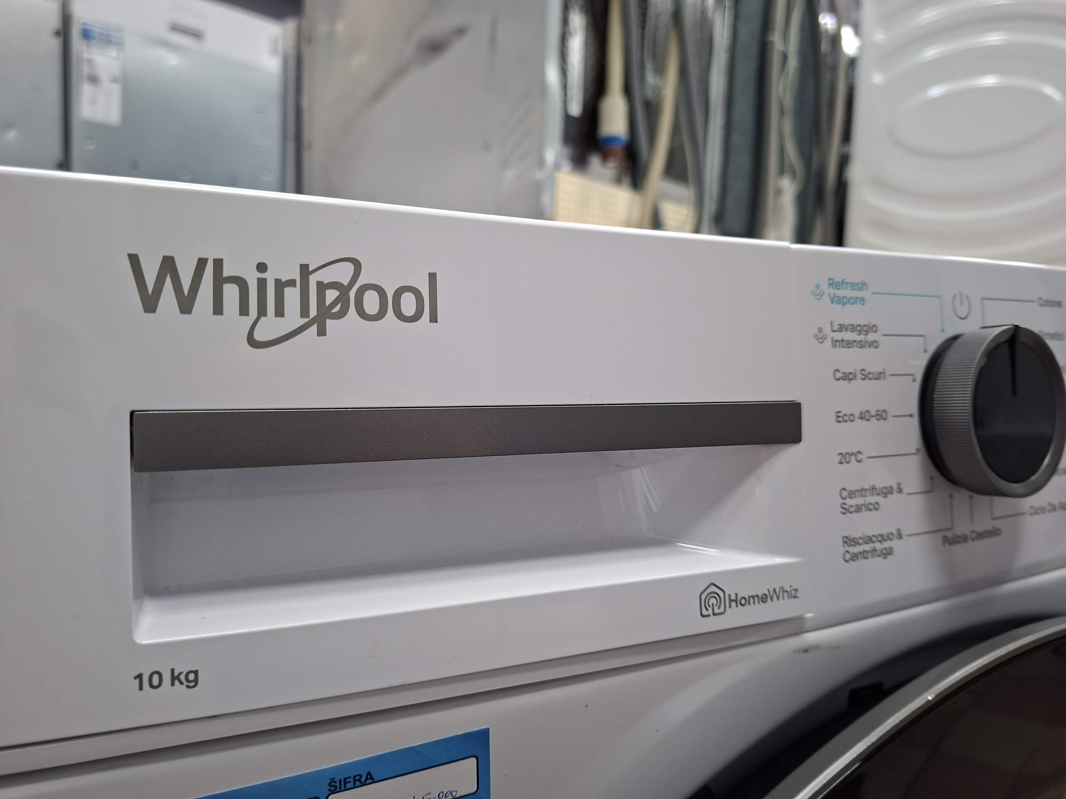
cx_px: 533
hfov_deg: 73.9
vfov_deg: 58.9
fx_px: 708
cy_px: 400
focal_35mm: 23
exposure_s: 1/50
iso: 250
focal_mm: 5.54
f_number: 1.8
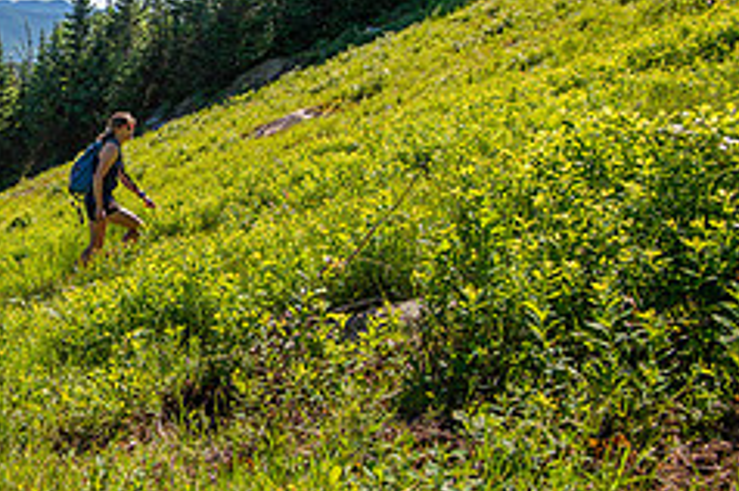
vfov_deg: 33.6
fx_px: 799
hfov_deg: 41.1
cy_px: 143
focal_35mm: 39
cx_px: -50
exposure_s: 1/640
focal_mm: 16
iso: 100
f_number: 5
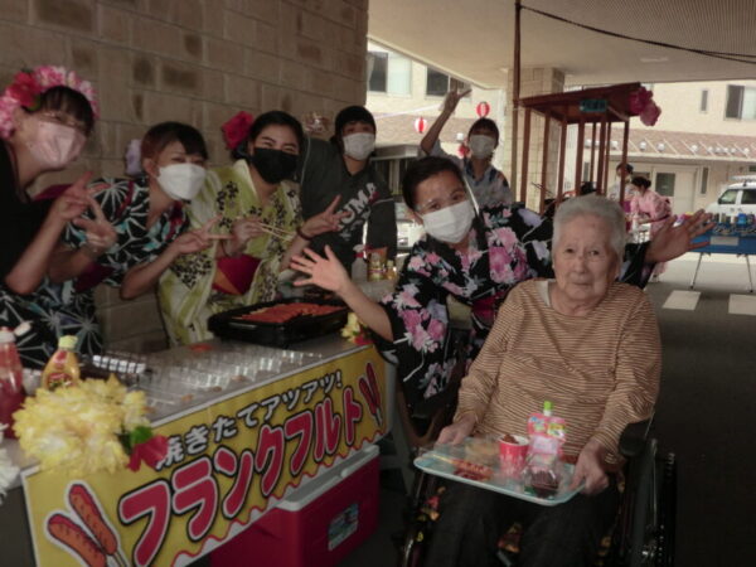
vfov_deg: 45.4
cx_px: 378
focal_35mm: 31
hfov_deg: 58.4
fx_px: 677
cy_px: 284
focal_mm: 5.64
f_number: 2.9
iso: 50
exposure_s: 1/320
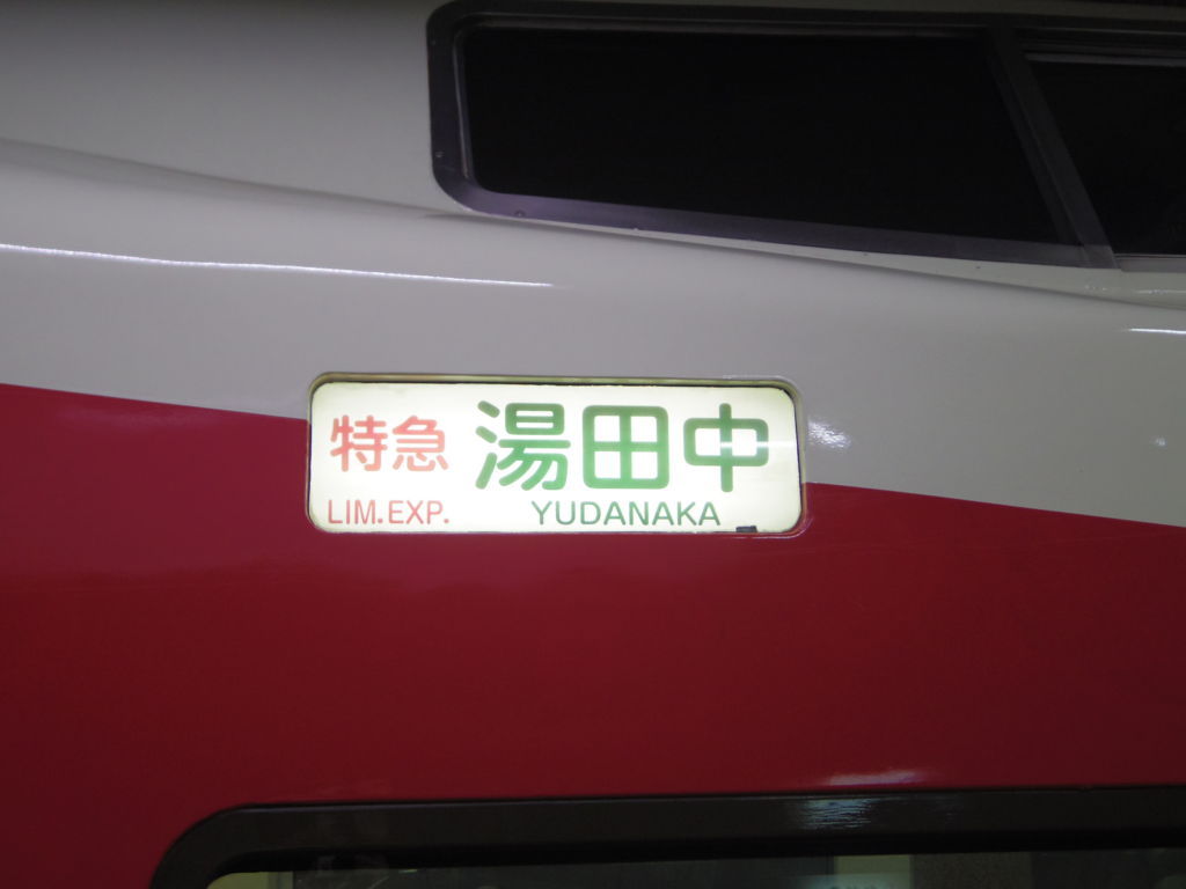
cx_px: 593
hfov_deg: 40.4
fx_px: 1610
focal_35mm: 47
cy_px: 444
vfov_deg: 30.9
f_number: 1.9
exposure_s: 1/100
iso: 250
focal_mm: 8.5
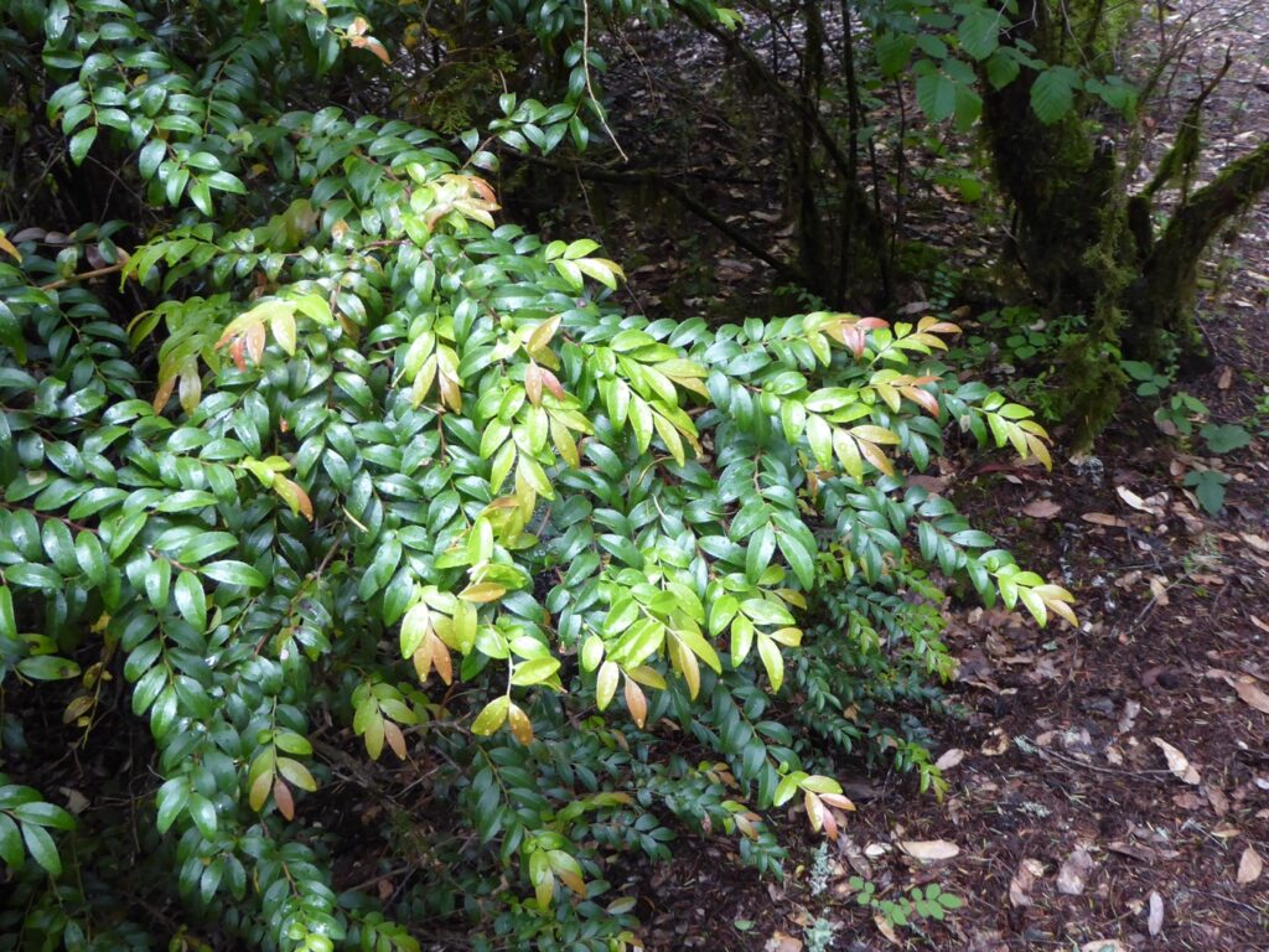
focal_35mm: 40
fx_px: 1466
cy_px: 476
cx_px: 634
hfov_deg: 46.8
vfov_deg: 36.0
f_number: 3.8
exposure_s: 1/50
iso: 400
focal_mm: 7.2
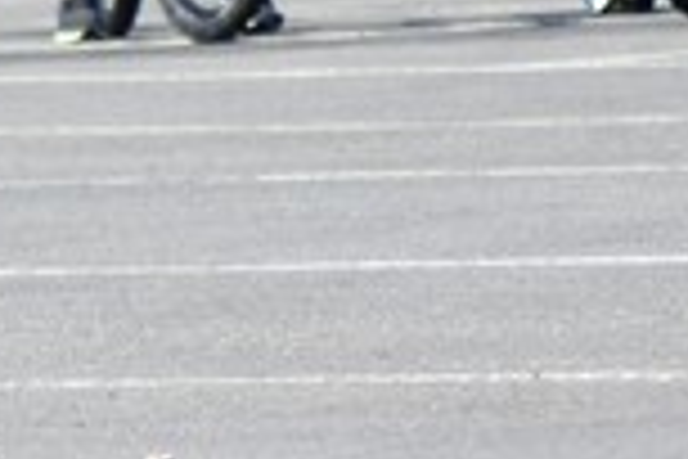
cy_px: -196
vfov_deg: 1.9
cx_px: -1291
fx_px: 13472
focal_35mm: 705
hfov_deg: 2.9
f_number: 4
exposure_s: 1/1250
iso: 250
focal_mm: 70
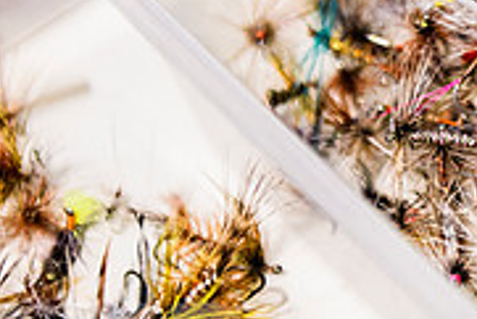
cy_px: 49
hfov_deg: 9.1
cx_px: 575
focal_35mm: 223
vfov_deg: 6.2
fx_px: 2957
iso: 1600
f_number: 3.2
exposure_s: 1/125
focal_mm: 62
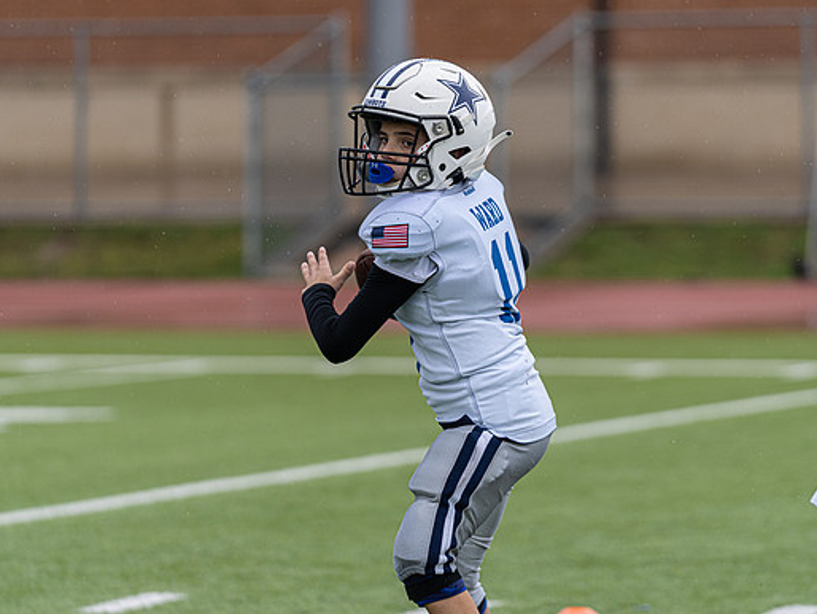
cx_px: 429
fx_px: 6092
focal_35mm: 258
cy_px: 269
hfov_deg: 7.7
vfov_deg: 5.8
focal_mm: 200
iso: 250
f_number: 3.5
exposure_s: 1/1250
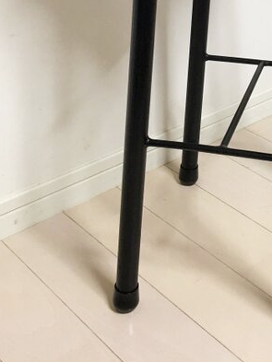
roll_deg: -1.3
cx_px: 253
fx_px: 660
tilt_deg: -17.2
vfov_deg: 28.9
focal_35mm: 63
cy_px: 8
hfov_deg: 22.6
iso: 100
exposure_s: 1/30
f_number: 2.2
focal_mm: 4.15
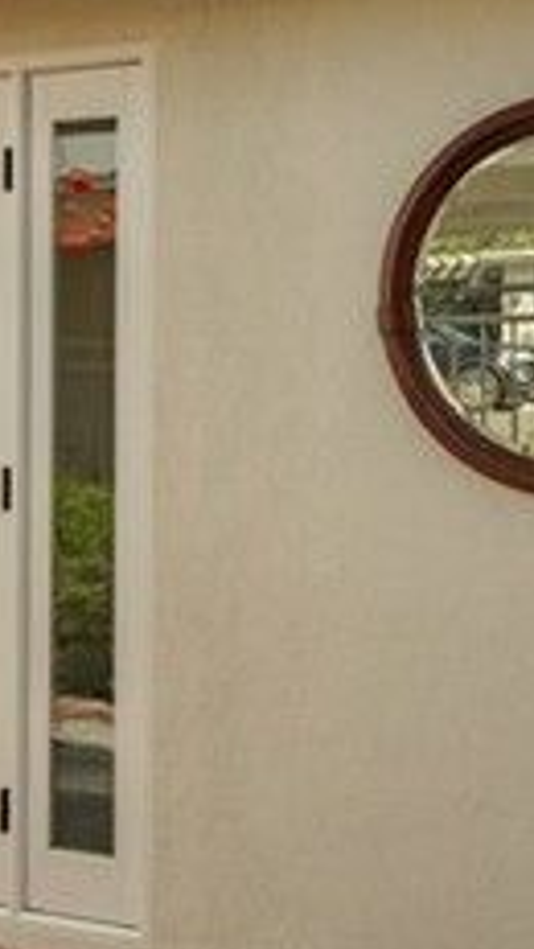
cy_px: 347
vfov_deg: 32.2
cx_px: 246
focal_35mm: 65
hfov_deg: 18.5
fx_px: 1636
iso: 200
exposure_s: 1/320
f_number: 9
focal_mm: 14
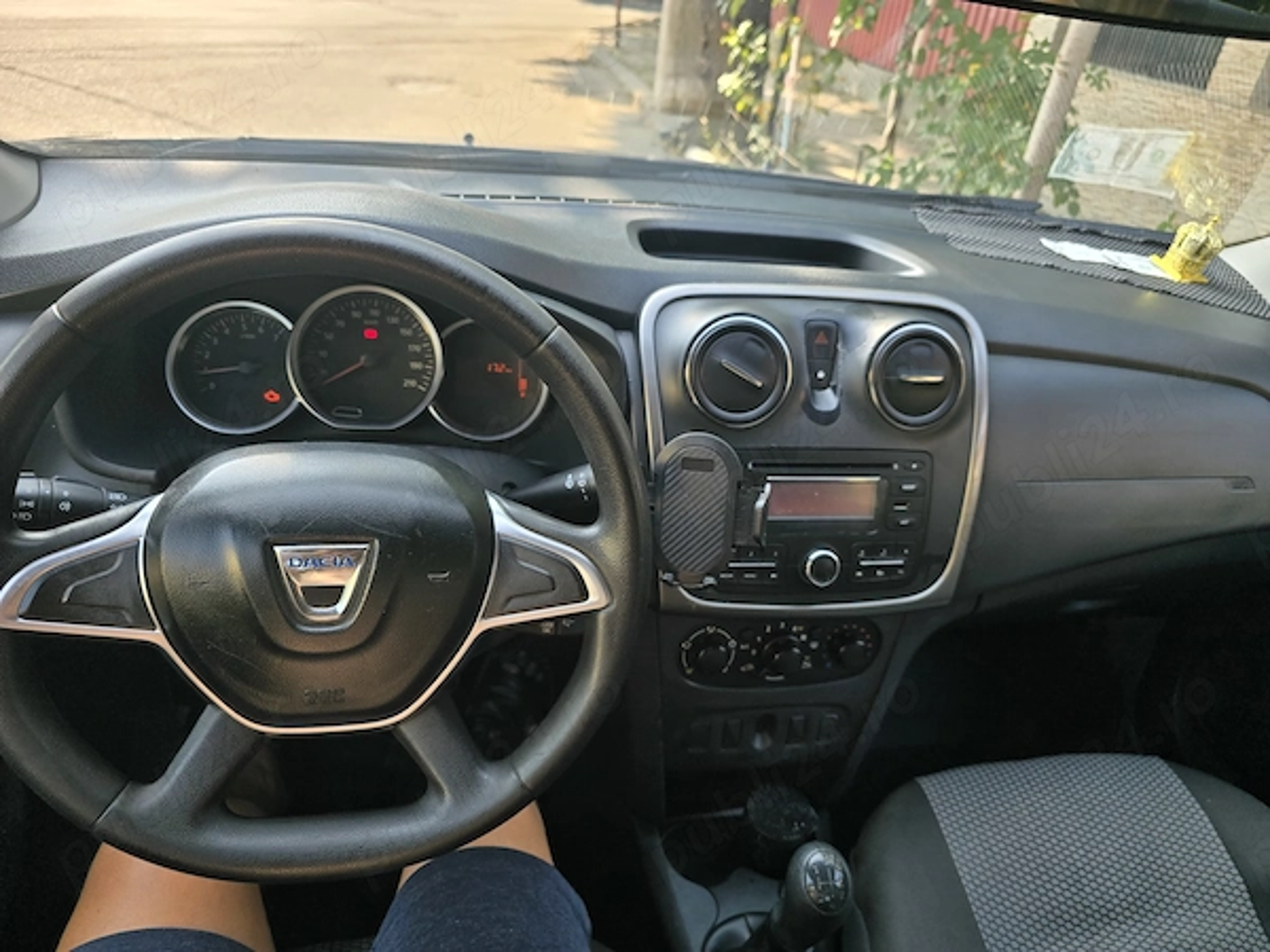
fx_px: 844
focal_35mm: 23
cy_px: 476
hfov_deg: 73.9
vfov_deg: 58.9
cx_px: 635
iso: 40
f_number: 1.7
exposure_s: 1/180
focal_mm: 6.3
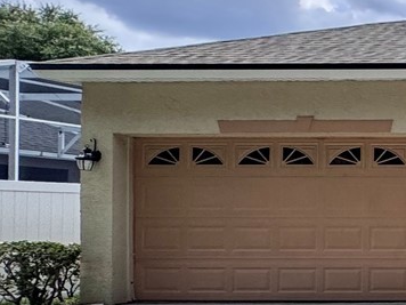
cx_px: 890
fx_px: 739
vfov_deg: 23.1
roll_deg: +0.2
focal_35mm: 63
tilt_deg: +0.4
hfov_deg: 17.1
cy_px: 227
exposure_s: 1/812
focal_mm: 2.22
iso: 40
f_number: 2.2
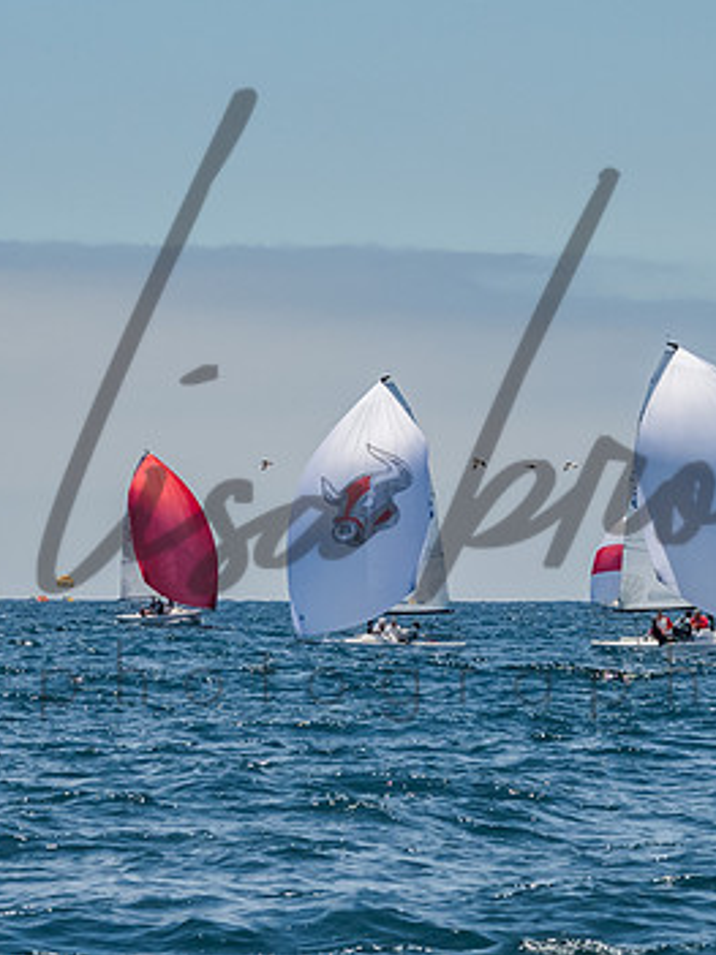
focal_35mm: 337
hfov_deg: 4.4
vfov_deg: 5.9
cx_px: 471
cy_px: 434
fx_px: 9300
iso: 640
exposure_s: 1/1600
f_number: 14
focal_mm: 116
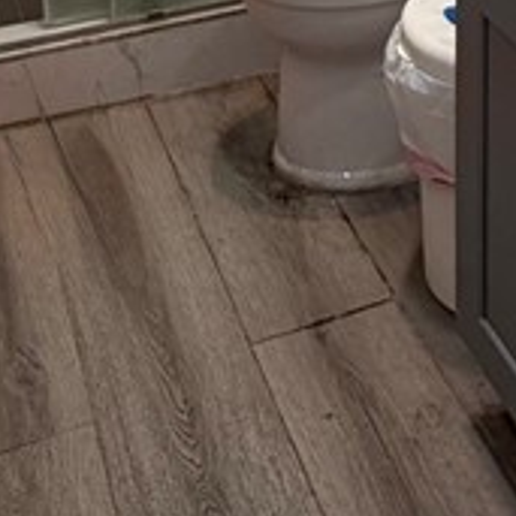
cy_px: -317
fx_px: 1248
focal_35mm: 74
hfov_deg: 22.9
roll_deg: +0.3
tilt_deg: -12.3
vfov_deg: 19.5
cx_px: 444
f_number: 2.2
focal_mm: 2.22
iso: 160
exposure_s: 1/120
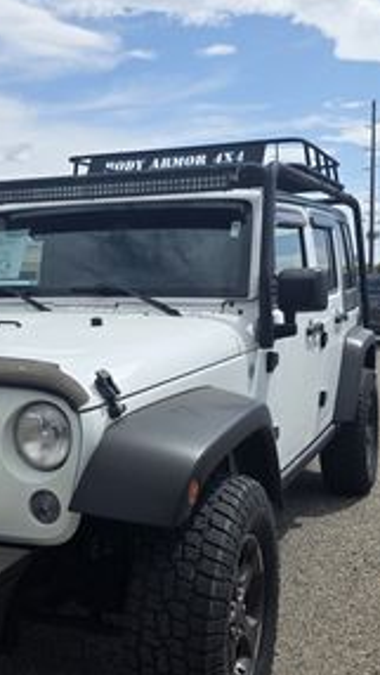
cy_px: 356
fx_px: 752
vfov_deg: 48.3
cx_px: 123
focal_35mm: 42
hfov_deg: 28.2
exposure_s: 1/6574
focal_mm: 6.3
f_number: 1.7
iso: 80
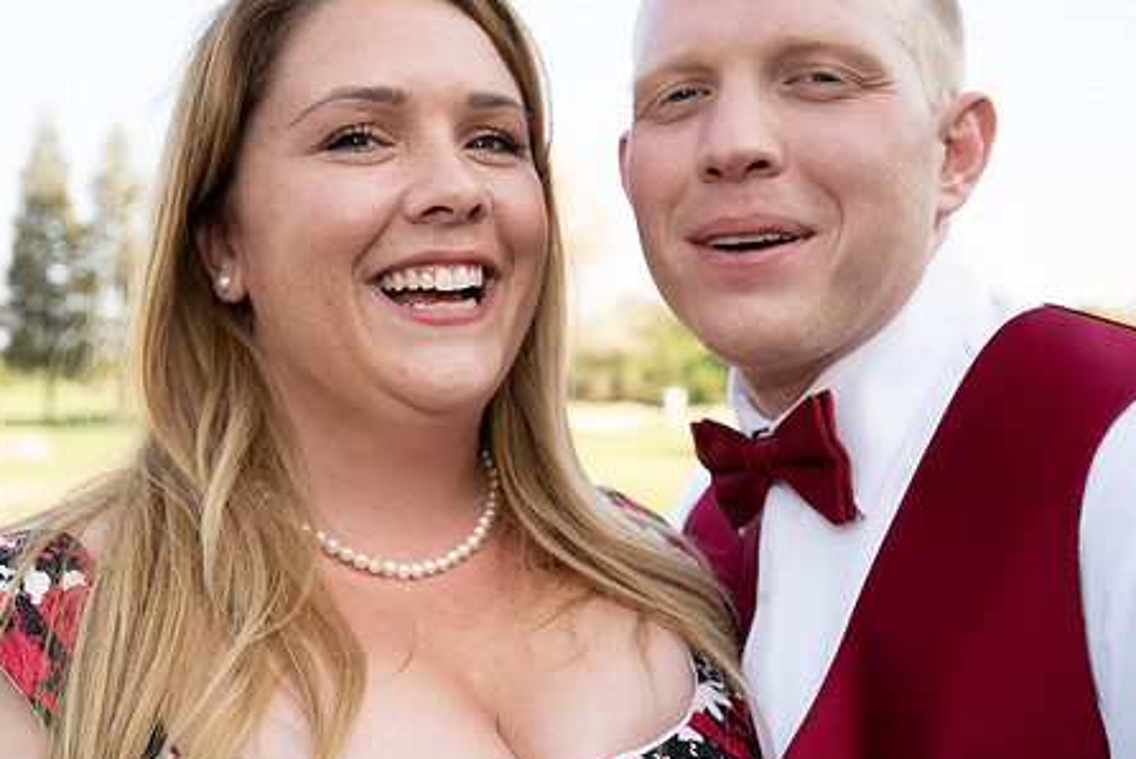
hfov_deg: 49.5
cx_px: 520
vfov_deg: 34.2
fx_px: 1231
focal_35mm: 39
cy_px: 350
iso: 200
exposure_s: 1/250
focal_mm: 30
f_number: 4
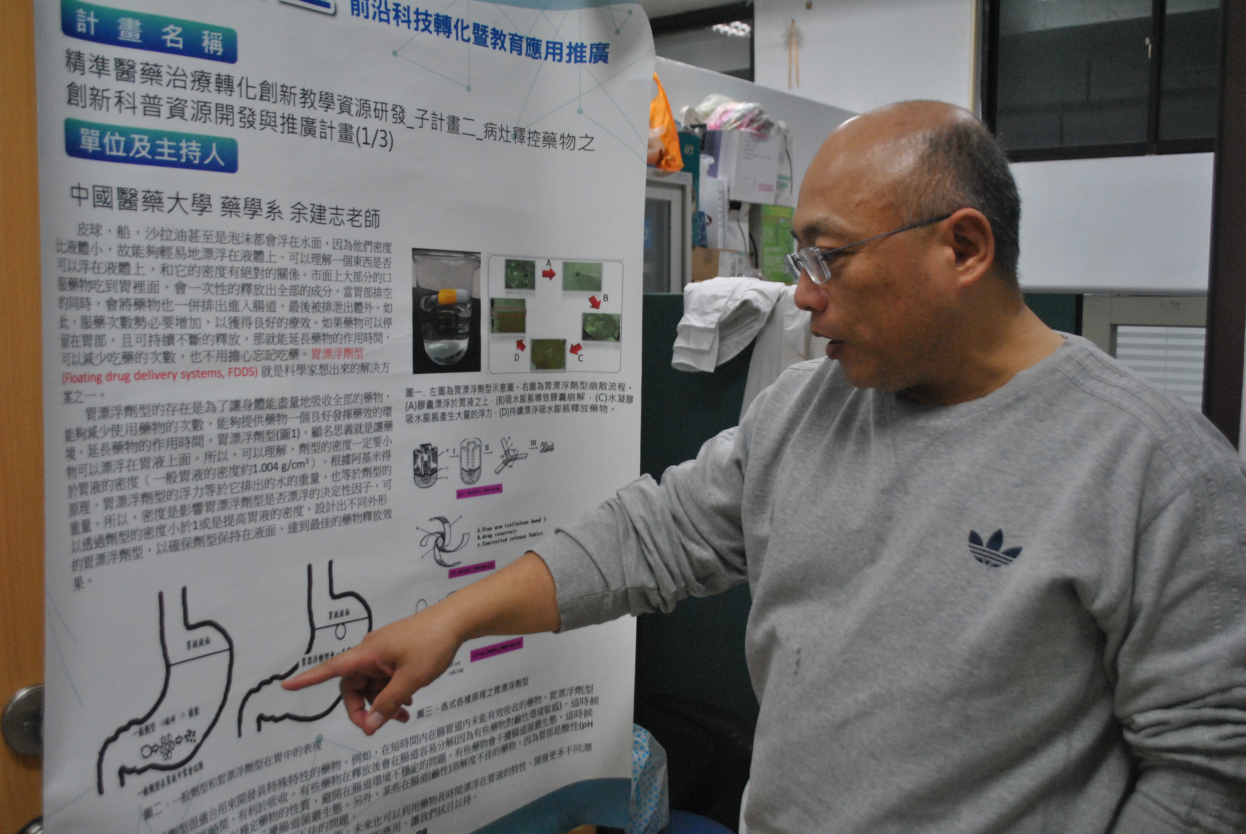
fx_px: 1144
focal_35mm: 33
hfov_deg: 57.2
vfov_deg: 40.1
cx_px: 623
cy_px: 417
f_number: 4
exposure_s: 1/100
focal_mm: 22
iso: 800
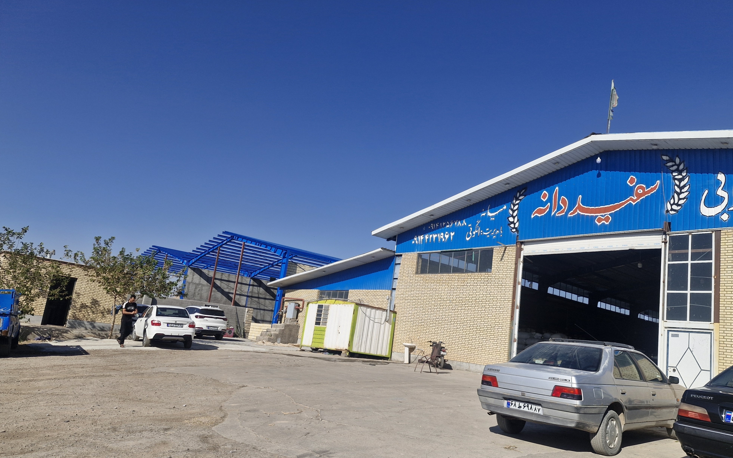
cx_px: 371
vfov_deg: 49.2
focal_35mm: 25
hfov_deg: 72.5
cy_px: 253
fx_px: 499
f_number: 1.8
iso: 50
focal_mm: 5.54
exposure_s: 1/3296
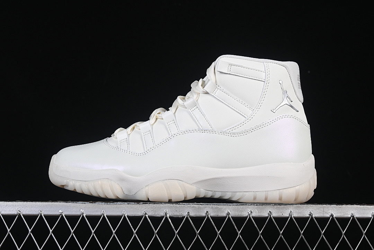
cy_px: 125
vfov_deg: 18.2
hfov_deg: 27.0
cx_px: 187
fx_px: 779
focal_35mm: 75
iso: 160
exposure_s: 1/80
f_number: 8
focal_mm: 50
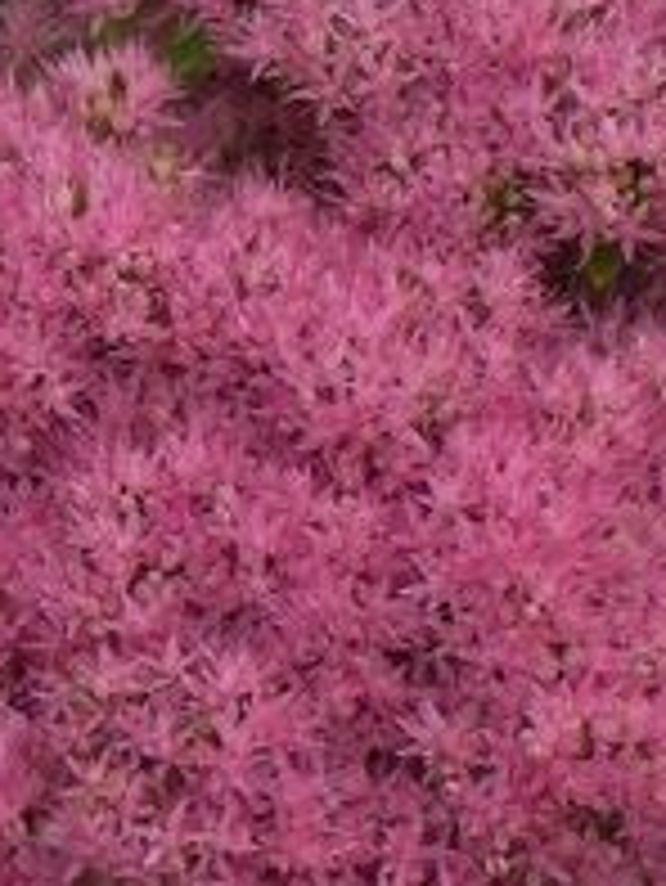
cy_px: -454
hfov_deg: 4.9
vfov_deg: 6.4
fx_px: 7816
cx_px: 54
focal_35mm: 305
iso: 160
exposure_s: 1/1000
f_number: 4.5
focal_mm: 13.4
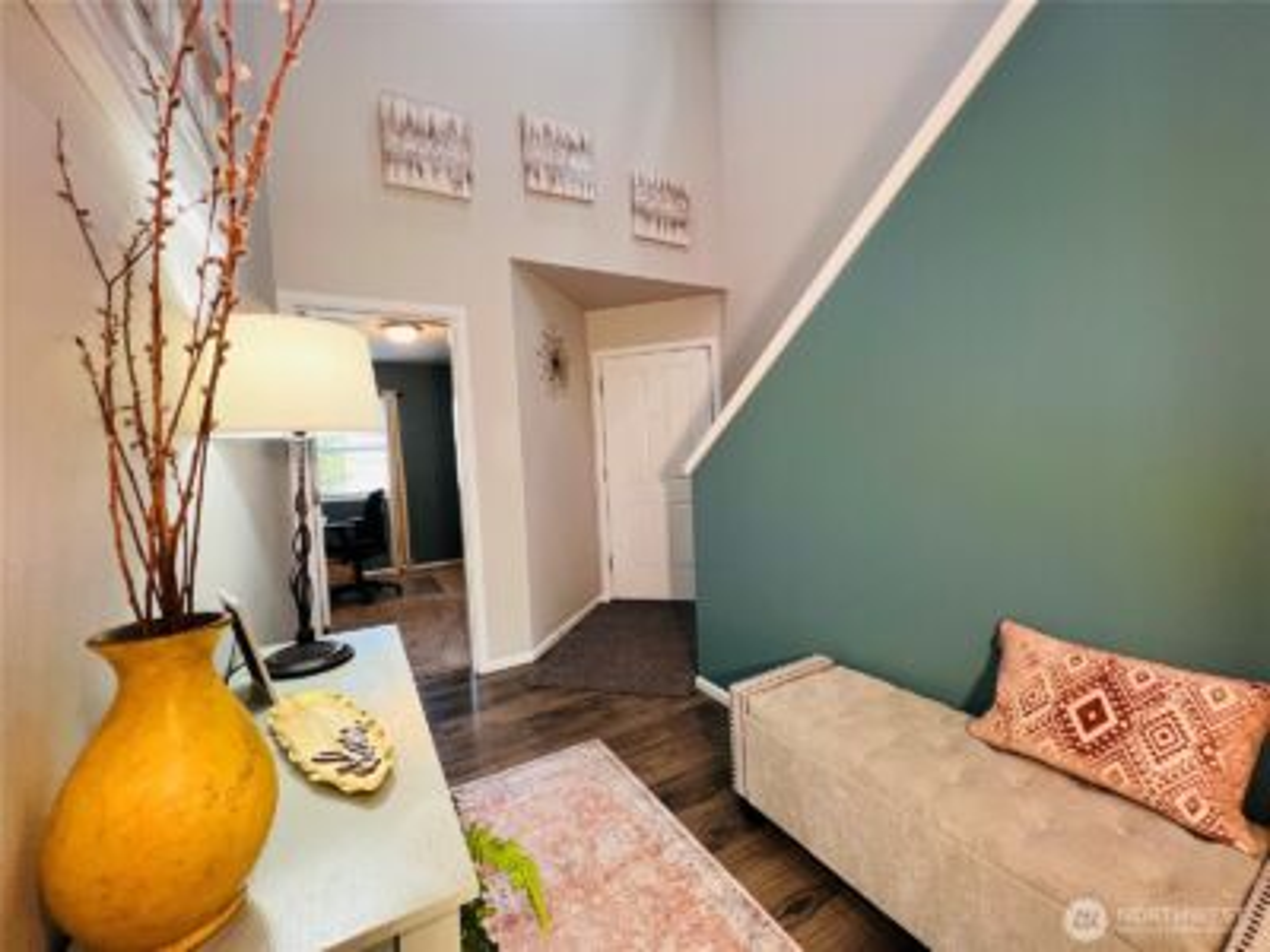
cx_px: 635
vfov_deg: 89.9
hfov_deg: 106.2
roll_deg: +3.4
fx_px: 477
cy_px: 476
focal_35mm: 13
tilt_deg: -1.5
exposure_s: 1/60
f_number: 1.8
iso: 250
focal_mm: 1.57
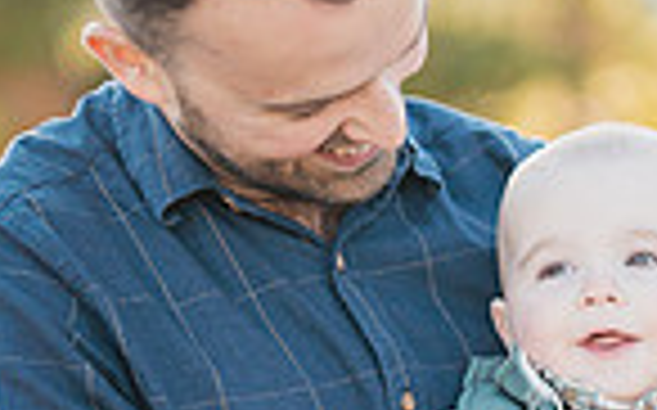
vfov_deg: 5.9
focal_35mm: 220
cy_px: 376
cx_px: 428
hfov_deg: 9.5
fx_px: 3936
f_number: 1.4
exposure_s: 1/1250
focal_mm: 50
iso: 100
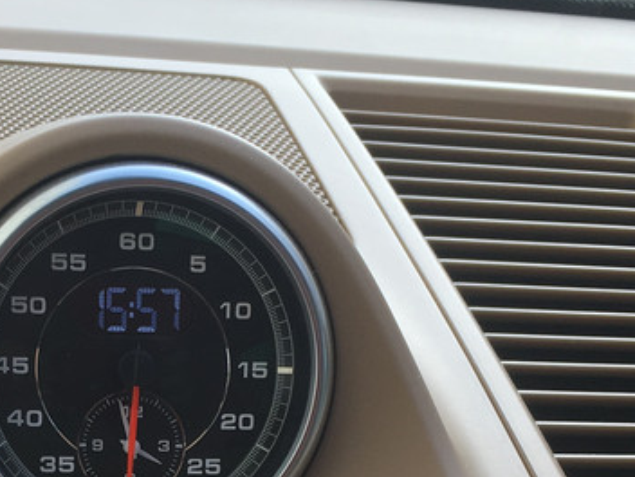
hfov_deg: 21.9
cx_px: 115
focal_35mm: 88
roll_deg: -5.4
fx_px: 1614
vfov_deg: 15.8
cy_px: 638
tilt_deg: -28.7
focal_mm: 4.15
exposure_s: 1/432
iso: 25
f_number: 2.2
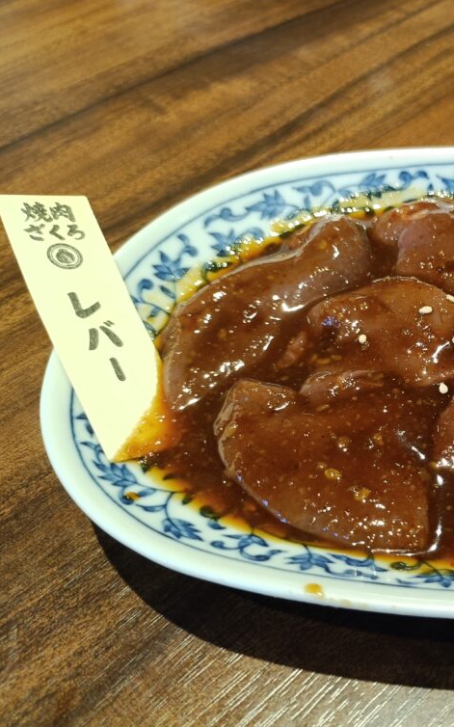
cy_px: 368
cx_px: 475
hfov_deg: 32.0
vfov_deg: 54.0
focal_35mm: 36
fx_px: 713
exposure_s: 1/60
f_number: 1.7
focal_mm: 4.7
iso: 500
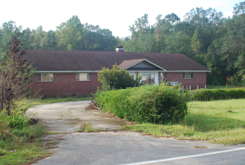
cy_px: 82
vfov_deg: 23.9
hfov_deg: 35.0
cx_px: 122
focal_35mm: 57
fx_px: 389
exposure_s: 1/60
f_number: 8
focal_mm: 38
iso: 125
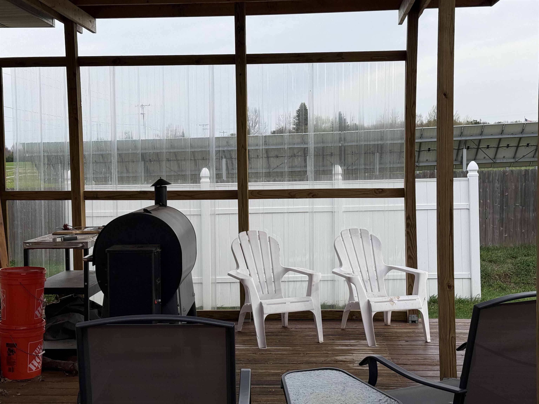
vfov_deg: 30.3
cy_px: 202
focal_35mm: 48
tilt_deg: -3.0
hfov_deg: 39.7
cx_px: 270
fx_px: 747
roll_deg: +0.8
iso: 64
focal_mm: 6.76
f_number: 1.78
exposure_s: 1/1429
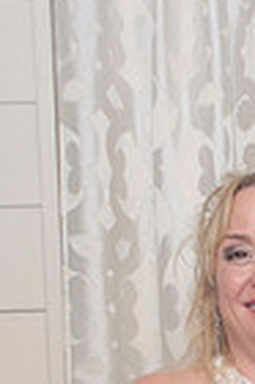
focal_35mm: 125
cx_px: 378
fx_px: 1331
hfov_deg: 10.6
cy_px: 447
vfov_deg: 15.8
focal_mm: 26
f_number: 5.6
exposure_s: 1/30
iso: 400
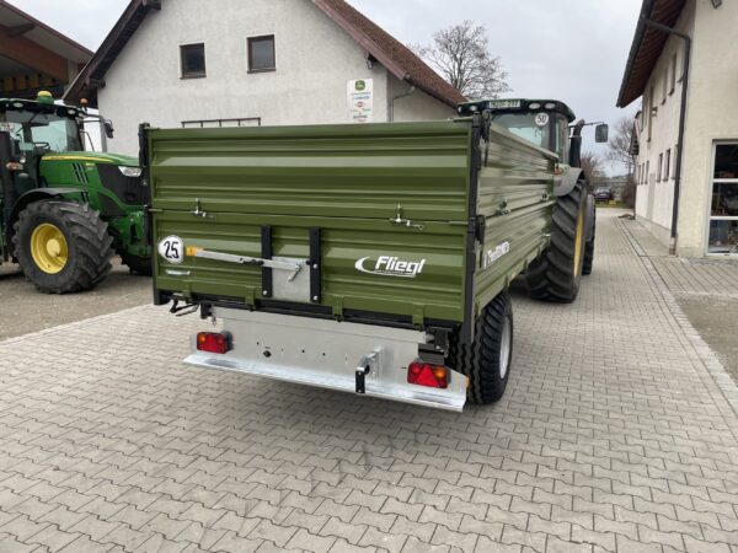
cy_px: 276
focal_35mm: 26
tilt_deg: -7.6
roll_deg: -0.5
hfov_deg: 67.3
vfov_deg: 53.1
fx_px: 554
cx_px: 369
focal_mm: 4.2
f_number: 1.6
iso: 40
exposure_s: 1/121
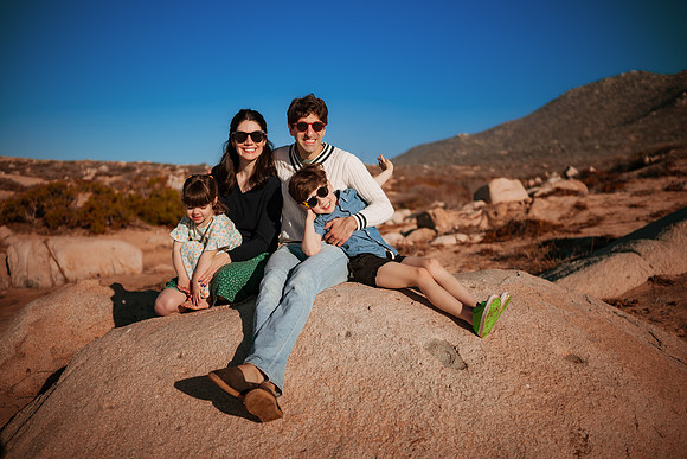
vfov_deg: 37.9
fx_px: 668
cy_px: 230
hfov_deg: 54.4
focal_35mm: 35
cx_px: 344
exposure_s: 1/8000
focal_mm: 35
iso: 50
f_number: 1.8
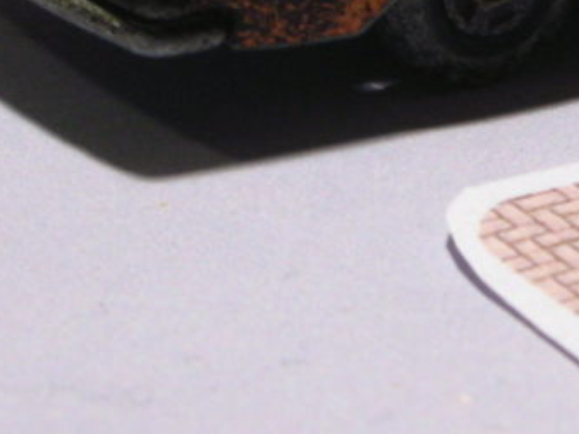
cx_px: 594
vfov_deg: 4.6
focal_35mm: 319
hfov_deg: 6.2
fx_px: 5338
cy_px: -156
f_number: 5.4
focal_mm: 17.4
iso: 100
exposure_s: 1/3.3
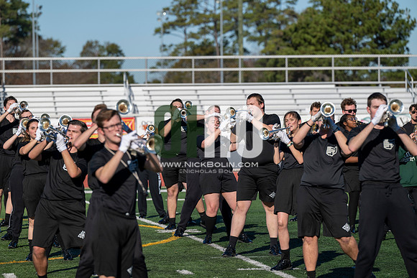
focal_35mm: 200
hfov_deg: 10.3
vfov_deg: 6.9
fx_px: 2317
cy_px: 139
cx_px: 208
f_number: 5
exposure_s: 1/2000
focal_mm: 200
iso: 200
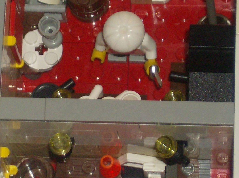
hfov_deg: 7.1
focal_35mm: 277
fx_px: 1908
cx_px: -23
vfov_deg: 5.3
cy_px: 34
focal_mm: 18
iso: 200
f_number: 4.8
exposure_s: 1/125
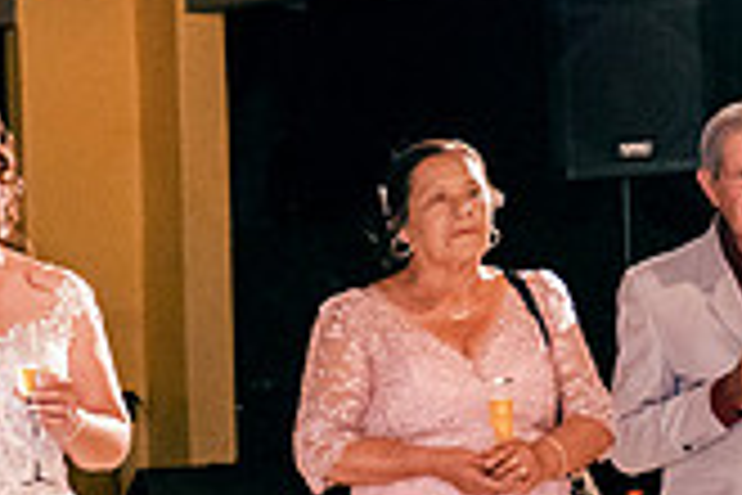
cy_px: 619
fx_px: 3772
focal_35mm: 183
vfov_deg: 7.4
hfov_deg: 10.8
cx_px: -396
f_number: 2.8
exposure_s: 1/200
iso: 3200
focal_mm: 35
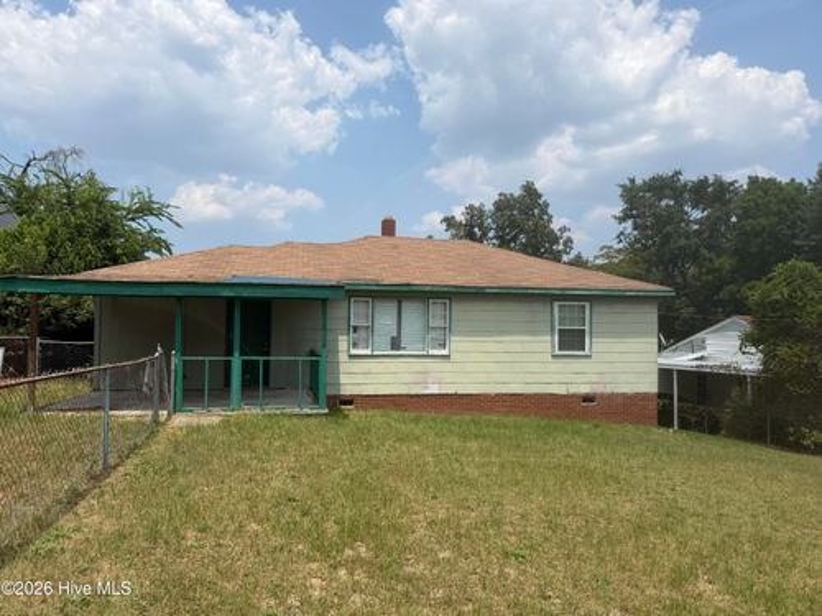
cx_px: 411
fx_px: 570
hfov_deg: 71.6
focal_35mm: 24
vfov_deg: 56.8
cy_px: 308
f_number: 1.78
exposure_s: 1/5714
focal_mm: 6.76
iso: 80
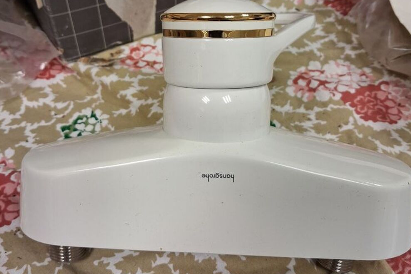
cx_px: 208
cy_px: 93
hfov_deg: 50.7
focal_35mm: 38
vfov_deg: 34.8
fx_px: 434
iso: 200
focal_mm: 4
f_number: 1.8
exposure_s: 1/100
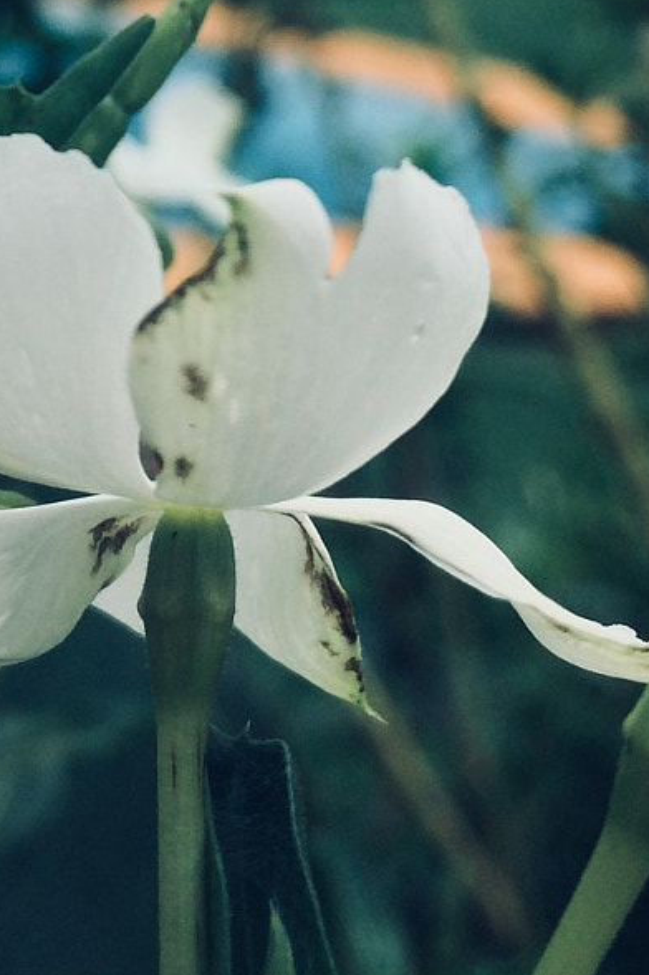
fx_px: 2220
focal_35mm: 82
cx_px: 137
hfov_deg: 16.5
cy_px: -73
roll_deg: -1.3
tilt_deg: -5.6
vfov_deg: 23.4
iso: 32
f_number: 2.2
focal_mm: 4.15
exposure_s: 1/1325
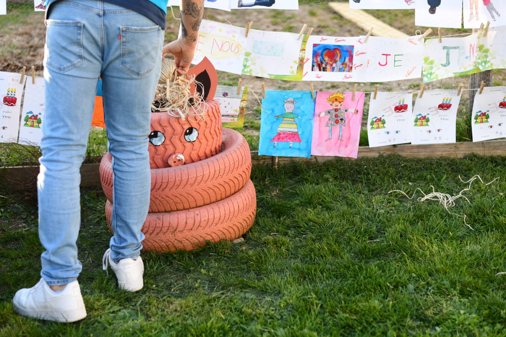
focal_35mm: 60
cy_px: 168
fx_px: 843
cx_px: 253
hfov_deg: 33.4
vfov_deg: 22.6
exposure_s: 1/1250
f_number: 2.2
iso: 320
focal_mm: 50
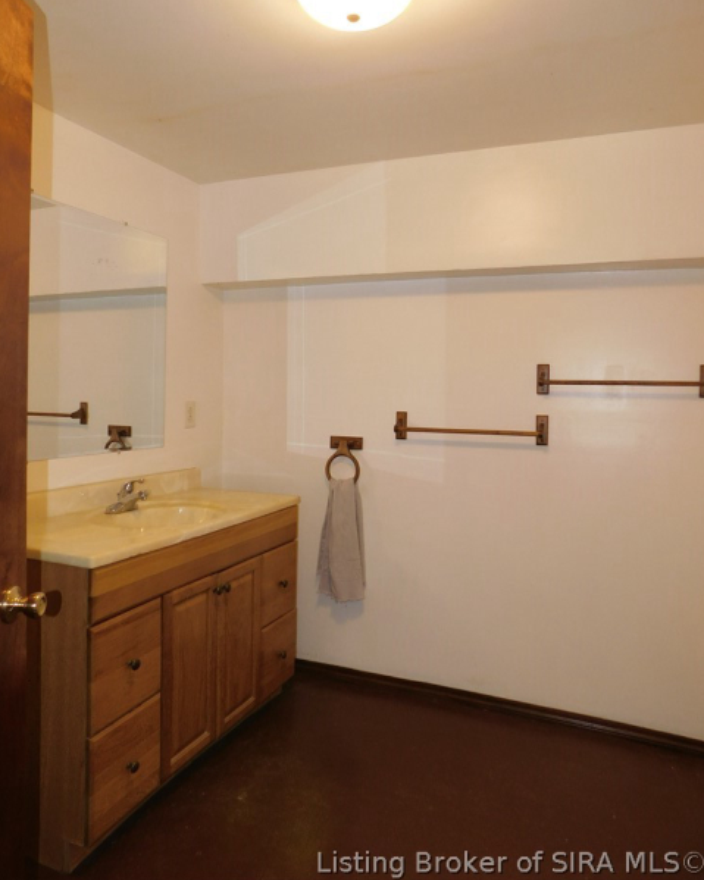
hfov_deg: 56.8
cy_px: 394
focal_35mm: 25
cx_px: 347
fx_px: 651
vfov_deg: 67.9
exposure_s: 1/30
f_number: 3
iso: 200
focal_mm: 4
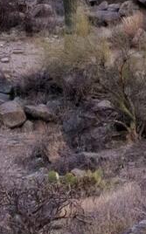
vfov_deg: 4.2
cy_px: -335
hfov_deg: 2.5
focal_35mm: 491
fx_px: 3133
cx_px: 829
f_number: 10
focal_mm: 43
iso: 1600
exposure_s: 1/8
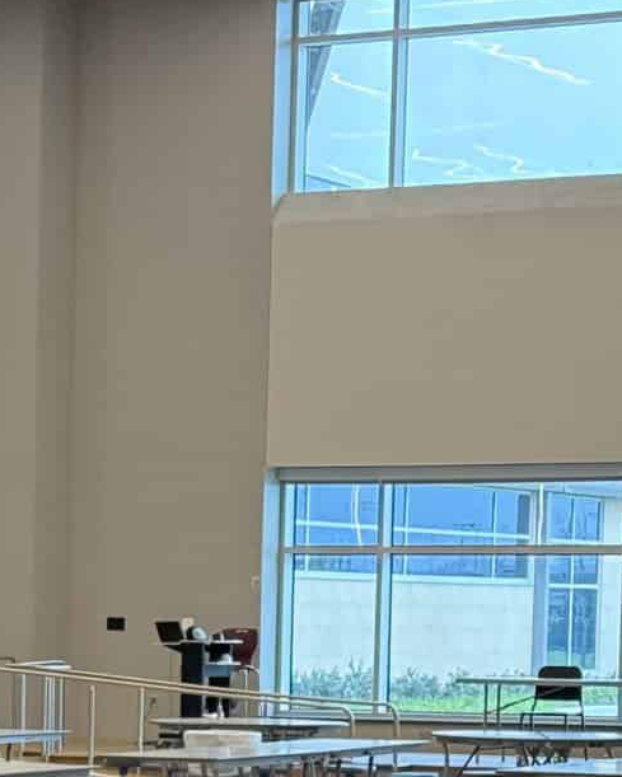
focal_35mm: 157
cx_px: -198
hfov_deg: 9.7
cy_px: 879
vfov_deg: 12.1
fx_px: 3612
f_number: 1.8
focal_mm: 6.8
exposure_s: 1/150
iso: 200
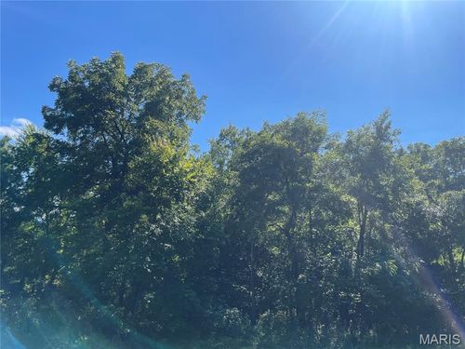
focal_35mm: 26
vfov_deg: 53.1
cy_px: 174
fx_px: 349
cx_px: 232
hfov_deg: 67.3
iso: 32
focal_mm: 4.2
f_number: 1.6
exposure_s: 1/3300
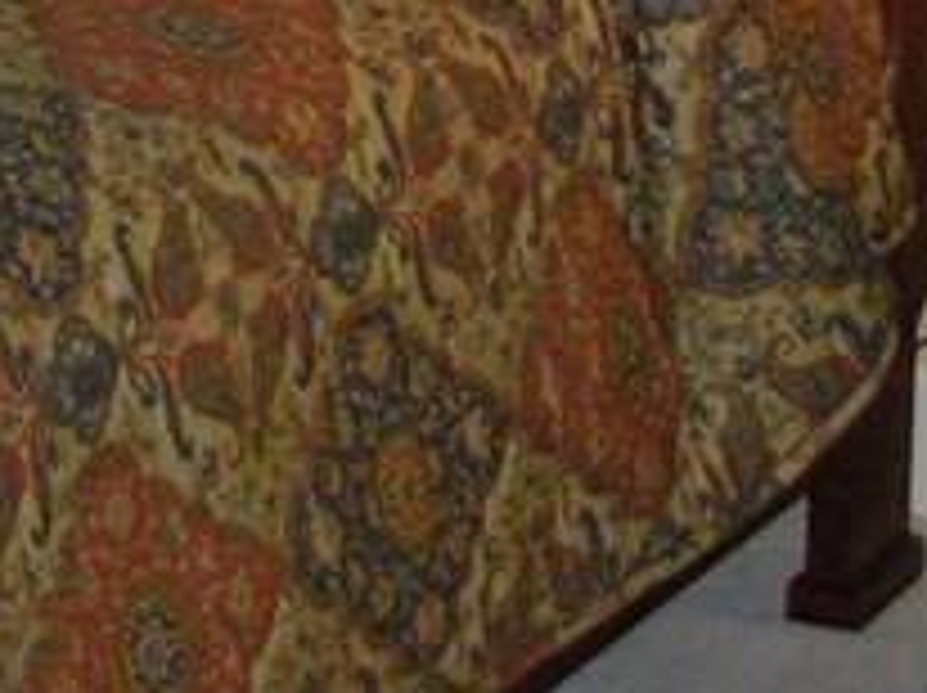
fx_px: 5055
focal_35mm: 189
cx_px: -122
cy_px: -940
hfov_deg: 10.3
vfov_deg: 7.4
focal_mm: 6.3
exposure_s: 1/78.3
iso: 274
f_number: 2.9
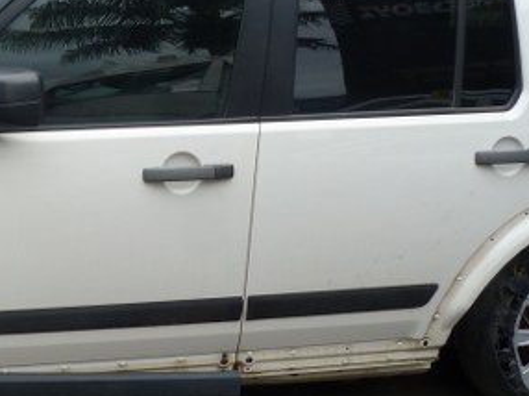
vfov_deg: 21.0
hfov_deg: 27.2
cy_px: 161
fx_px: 1069
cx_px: 100
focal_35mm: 70
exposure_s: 1/125
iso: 80
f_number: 3.6
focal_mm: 4.5
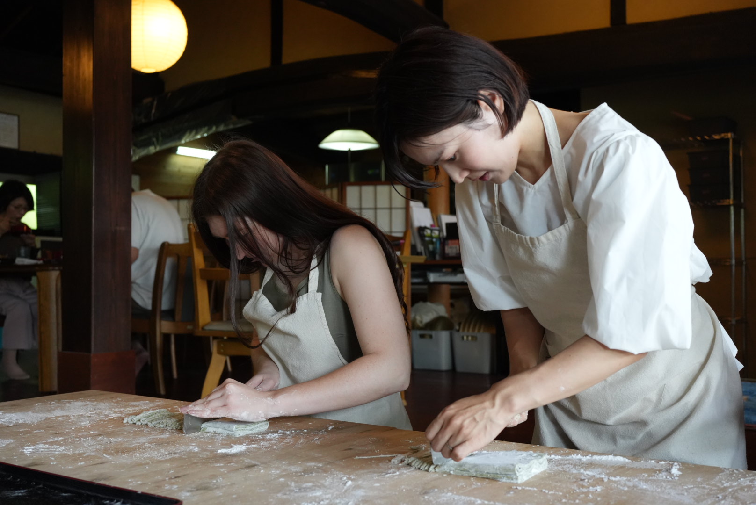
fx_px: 841
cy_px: 252
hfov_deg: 48.4
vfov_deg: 33.5
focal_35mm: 40
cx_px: 378
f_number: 5.6
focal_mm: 40
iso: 4000
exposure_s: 1/250
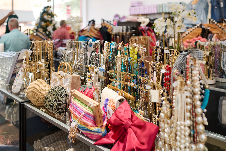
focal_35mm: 35
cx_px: 113
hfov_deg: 54.4
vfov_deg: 37.8
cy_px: 76
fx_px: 220
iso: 800
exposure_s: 1/160
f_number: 2.8
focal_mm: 35
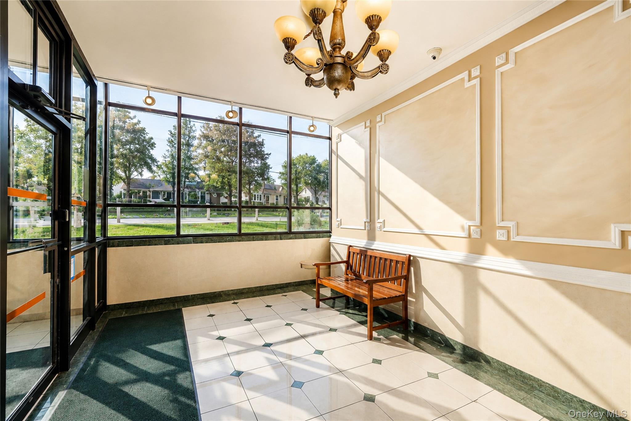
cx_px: 316
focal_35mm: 16
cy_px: 210
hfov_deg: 96.7
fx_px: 280
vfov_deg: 73.7
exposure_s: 1/125
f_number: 8
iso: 64
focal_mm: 16
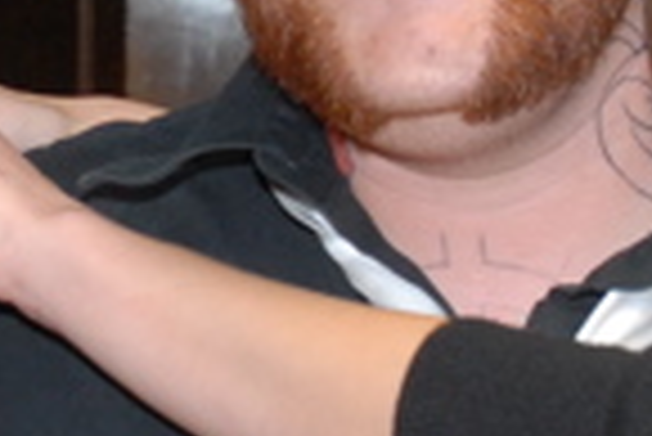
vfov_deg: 4.9
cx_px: -25
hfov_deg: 7.4
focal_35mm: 278
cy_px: 106
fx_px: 5048
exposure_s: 1/60
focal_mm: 27
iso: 400
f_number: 5.6
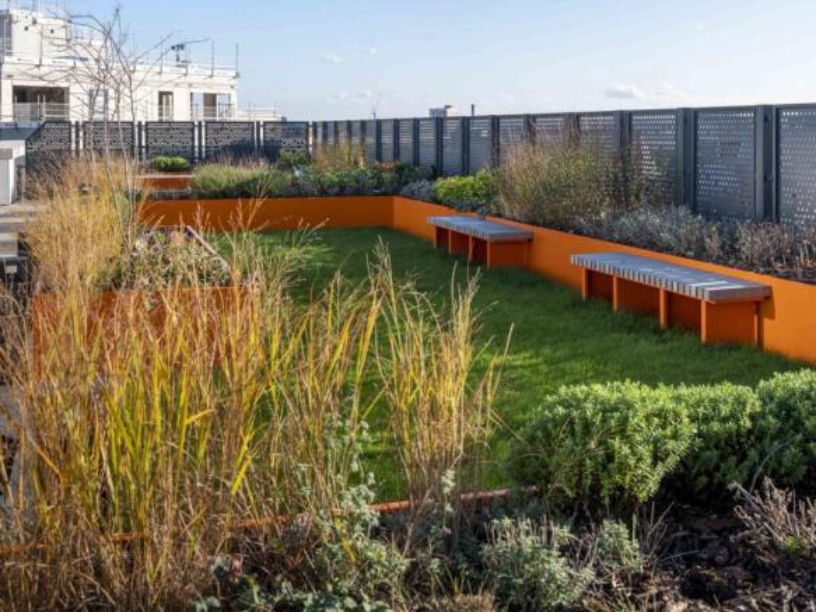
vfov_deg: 35.9
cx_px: 408
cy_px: 306
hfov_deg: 46.8
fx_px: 943
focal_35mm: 40
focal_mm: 50.8
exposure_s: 1/200
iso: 400
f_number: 13
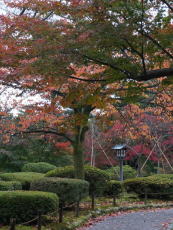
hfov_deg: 17.2
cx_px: 69
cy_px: 116
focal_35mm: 86
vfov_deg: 22.8
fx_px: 571
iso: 400
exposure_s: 1/60
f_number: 5.6
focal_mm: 39
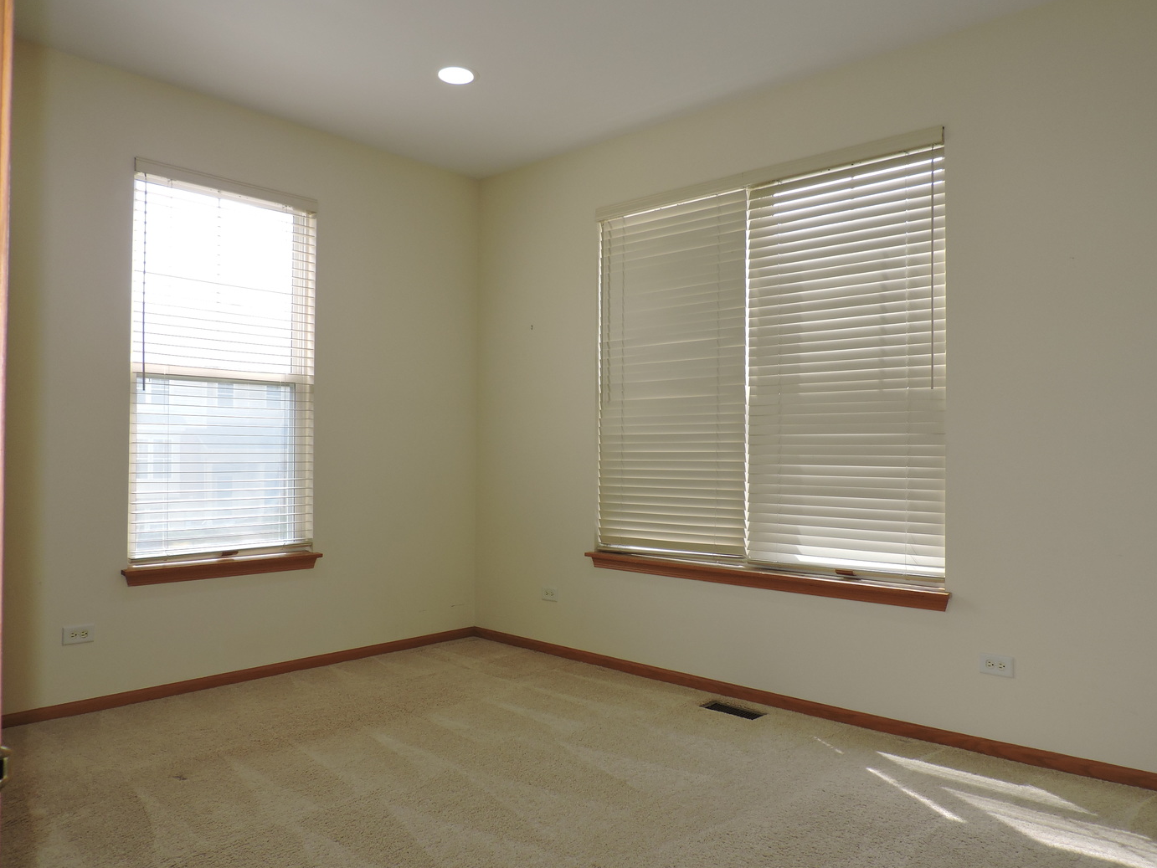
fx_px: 836
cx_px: 583
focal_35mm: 25
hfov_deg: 69.4
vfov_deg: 54.9
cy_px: 444
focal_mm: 4.3
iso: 100
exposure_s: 1/125
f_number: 3
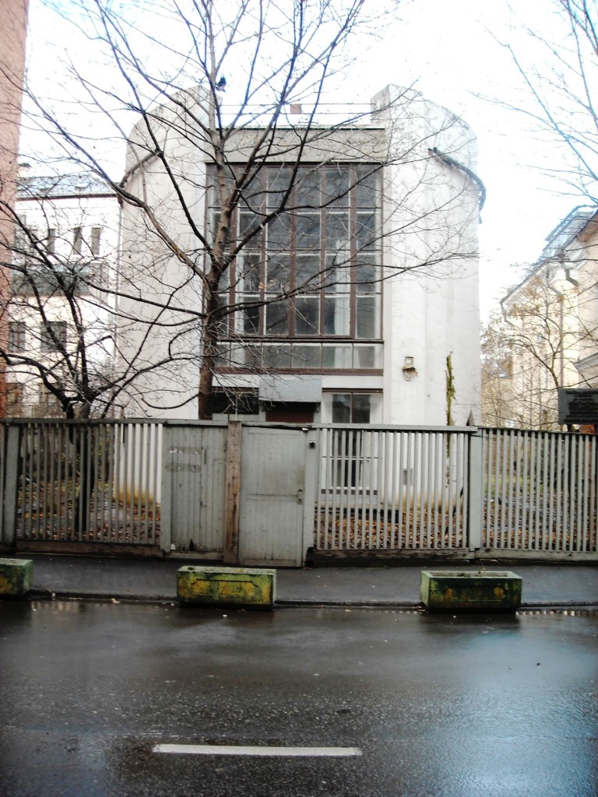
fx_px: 806
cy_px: 398
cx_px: 299
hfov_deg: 40.7
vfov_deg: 52.6
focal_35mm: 35
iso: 73
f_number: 2.8
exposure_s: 1/54
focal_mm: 5.7
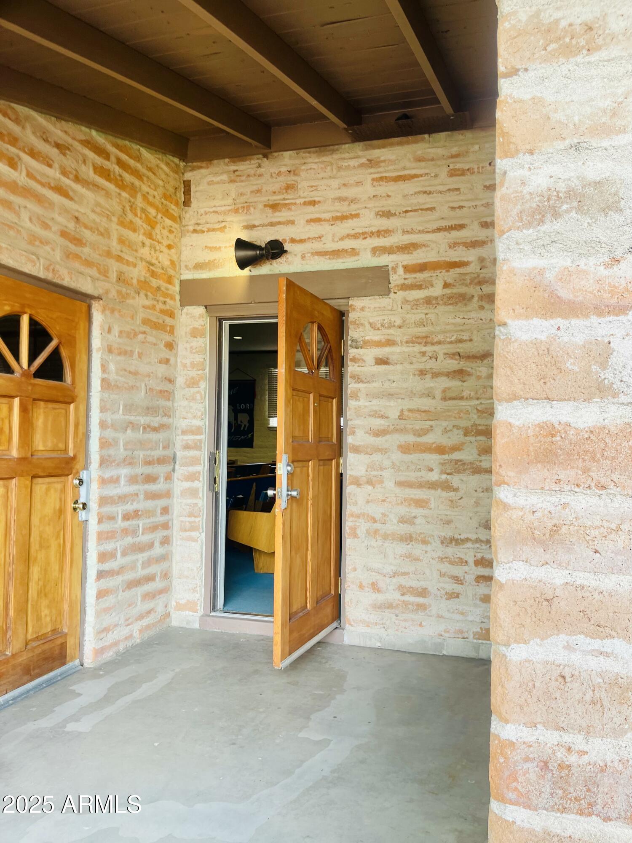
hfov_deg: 53.1
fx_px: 633
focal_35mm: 26
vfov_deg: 67.3
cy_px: 422
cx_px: 316
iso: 50
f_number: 1.6
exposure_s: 1/121
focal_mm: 5.1
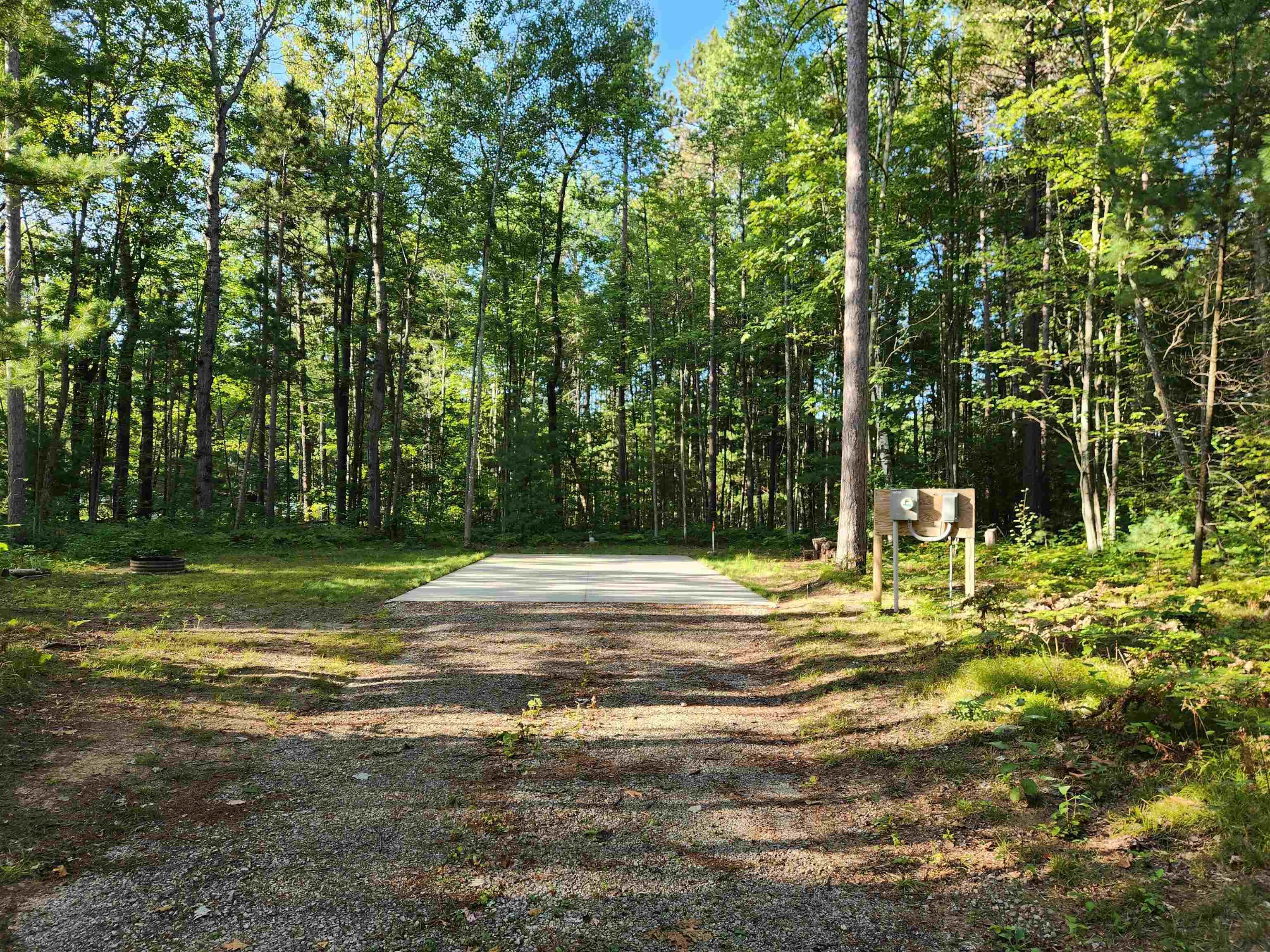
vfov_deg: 58.9
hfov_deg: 73.9
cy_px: 476
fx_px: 844
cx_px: 635
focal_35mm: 23
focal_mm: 5.4
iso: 32
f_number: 1.8
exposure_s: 1/180
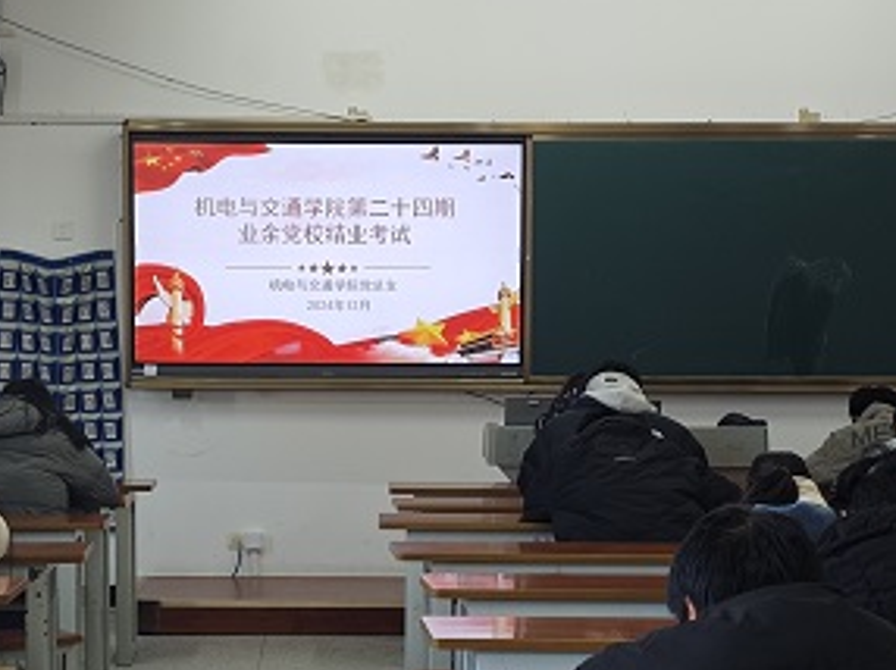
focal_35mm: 89
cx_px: 349
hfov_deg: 22.0
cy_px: 479
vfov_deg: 16.5
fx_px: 2302
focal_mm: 6.55
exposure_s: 1/100
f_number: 1.6
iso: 80
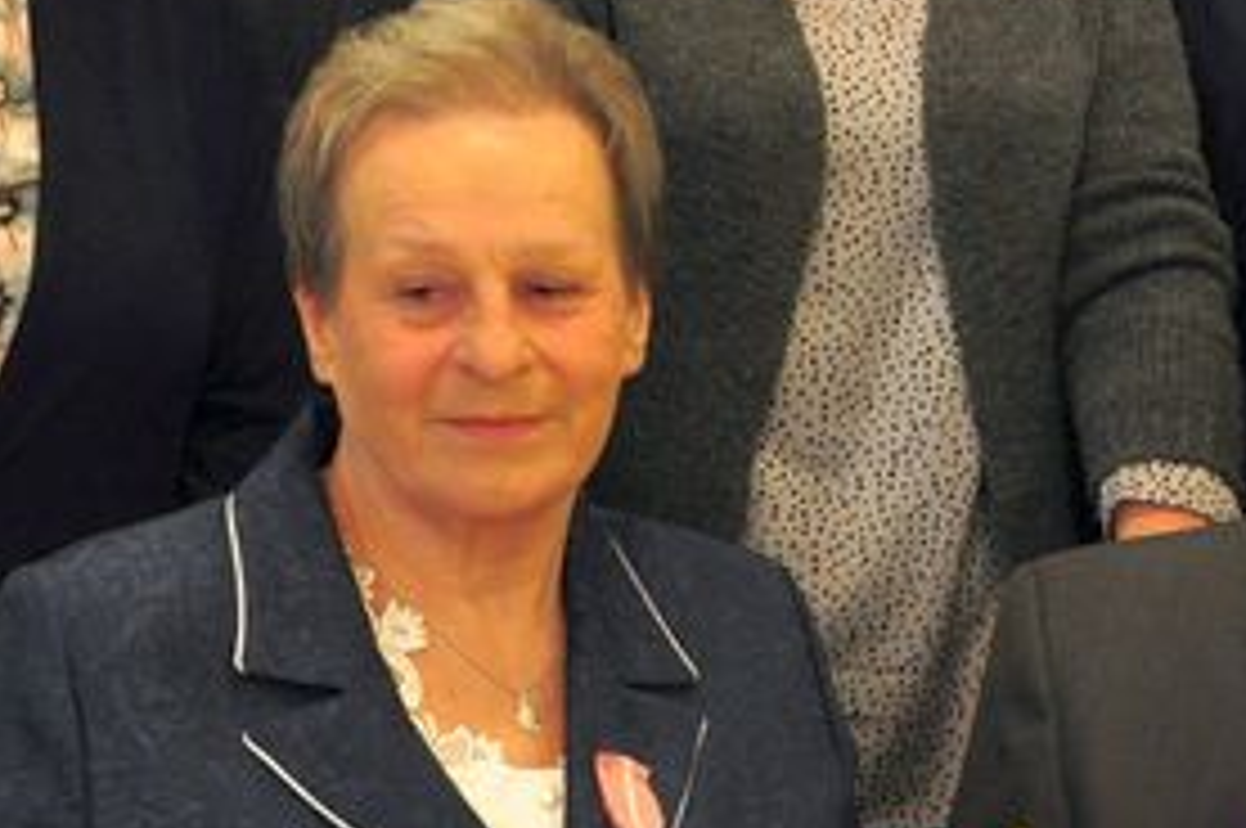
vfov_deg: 10.3
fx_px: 4598
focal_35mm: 133
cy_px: 238
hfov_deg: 15.4
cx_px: 855
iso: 800
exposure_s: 1/13
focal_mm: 24
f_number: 4
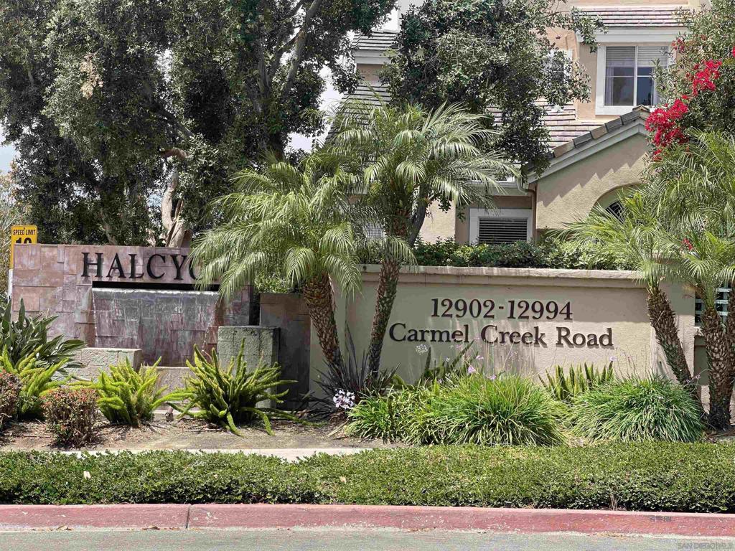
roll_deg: -2.0
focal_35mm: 64
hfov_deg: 30.3
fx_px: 1359
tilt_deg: +1.5
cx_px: 368
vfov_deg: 22.9
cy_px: 276
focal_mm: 7.5
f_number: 2.2
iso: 20
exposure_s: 1/694
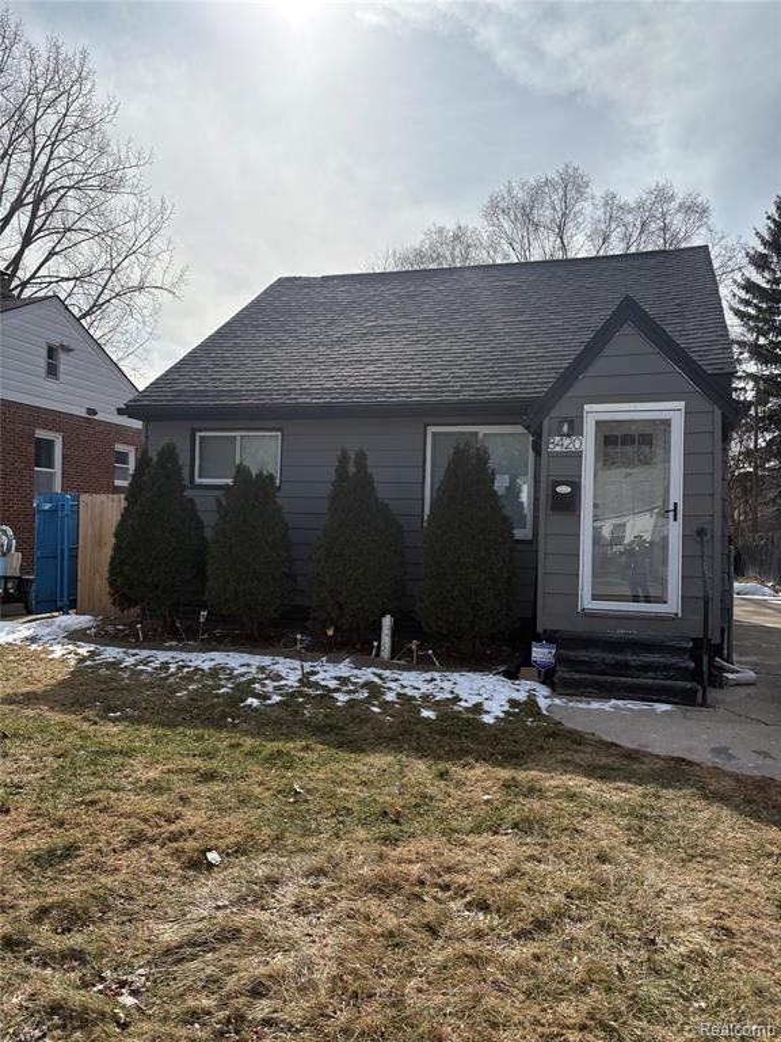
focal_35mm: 26
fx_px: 782
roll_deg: -1.1
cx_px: 390
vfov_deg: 67.3
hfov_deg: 53.1
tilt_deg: +1.5
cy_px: 521
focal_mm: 5.96
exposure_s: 1/10101
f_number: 1.6
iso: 50
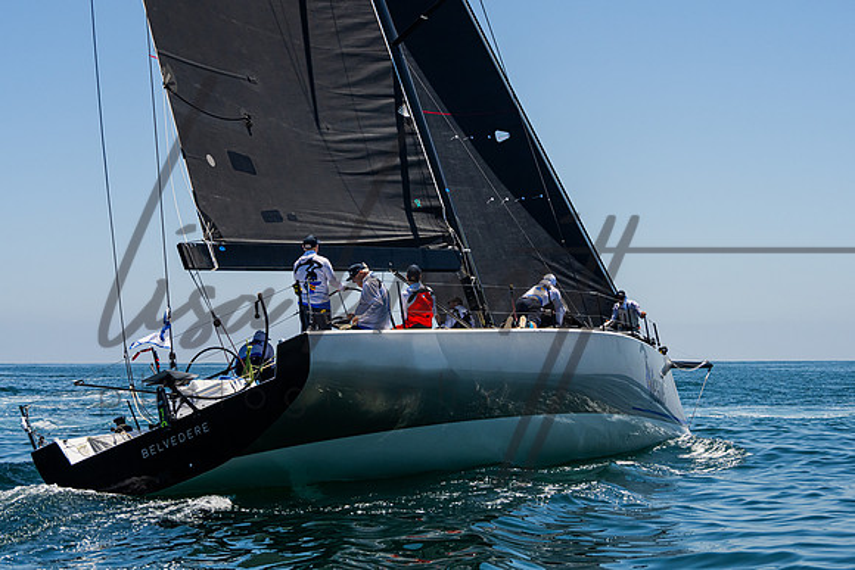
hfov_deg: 27.4
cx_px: 426
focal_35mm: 74
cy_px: 234
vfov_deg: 18.4
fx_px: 1755
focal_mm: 58
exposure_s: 1/2500
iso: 500
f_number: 8
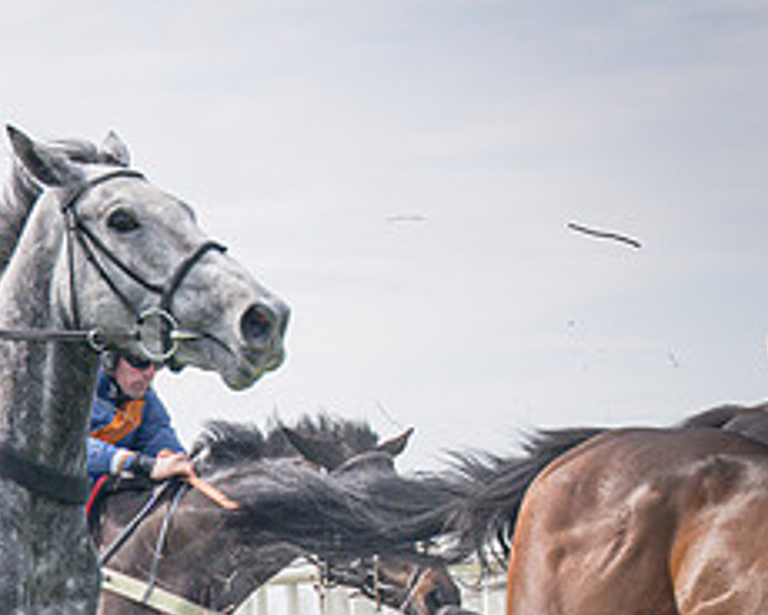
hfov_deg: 5.8
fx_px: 7614
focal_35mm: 335
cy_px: 611
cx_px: 77
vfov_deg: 4.6
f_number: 4
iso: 200
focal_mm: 98
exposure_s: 1/2500
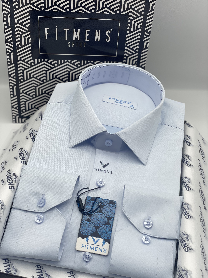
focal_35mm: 52
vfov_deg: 36.8
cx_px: 104
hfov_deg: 28.0
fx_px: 417
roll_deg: -4.8
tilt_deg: -37.8
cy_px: 139
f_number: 2
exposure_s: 1/225
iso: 25
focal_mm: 6
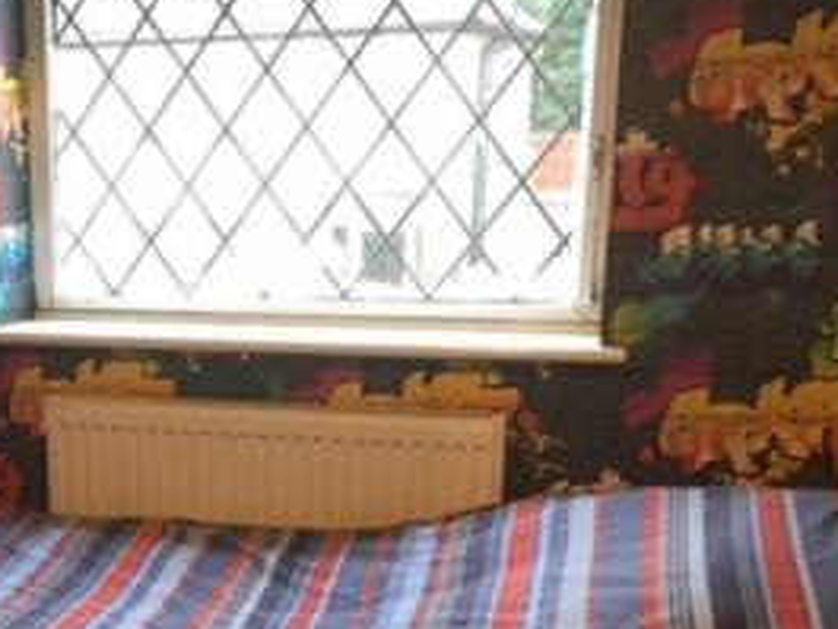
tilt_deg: -16.0
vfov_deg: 22.4
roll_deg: +1.6
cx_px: 71
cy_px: 570
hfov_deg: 29.0
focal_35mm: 64
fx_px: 1549
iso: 160
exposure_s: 1/33
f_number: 2.2
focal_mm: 4.15
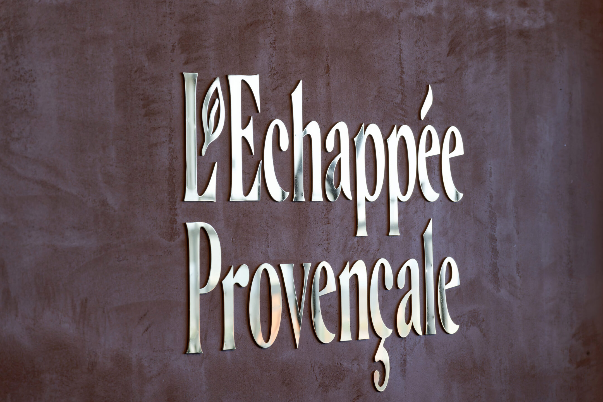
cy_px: 201
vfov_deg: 5.7
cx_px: 302
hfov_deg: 8.6
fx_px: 4020
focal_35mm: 240
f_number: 11
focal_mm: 240
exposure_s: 1/200
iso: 3200
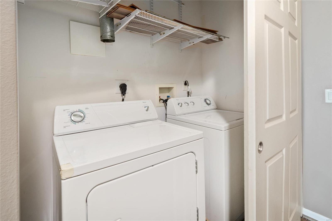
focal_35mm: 16
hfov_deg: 96.7
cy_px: 110
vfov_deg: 73.7
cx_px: 166
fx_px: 148
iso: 400
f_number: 8
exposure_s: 2.5
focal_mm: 8
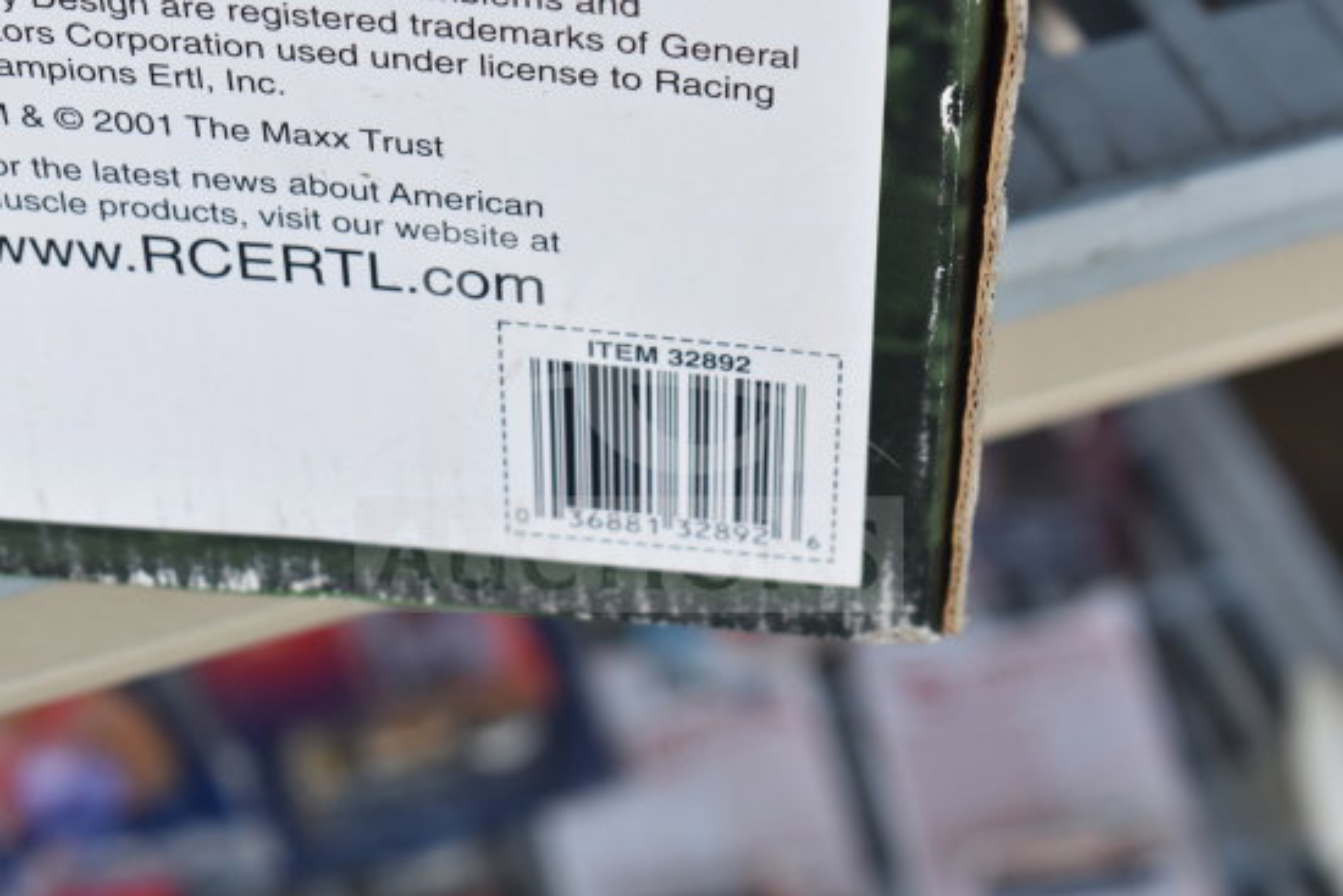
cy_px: 419
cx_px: 628
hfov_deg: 22.2
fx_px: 3416
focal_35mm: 92
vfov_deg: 14.9
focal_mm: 55
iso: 320
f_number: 5.6
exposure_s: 1/100
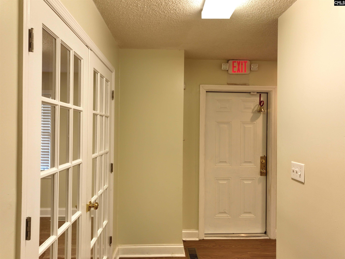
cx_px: 172
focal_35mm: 24
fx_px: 239
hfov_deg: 71.6
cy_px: 130
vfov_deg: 56.8
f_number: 2.8
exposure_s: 1/30
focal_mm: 12.29
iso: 100
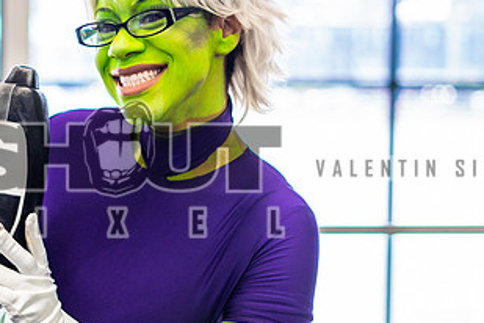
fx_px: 1438
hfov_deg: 18.9
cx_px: 76
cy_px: 138
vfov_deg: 12.8
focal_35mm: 107
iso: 400
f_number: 2
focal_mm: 50
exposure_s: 1/500
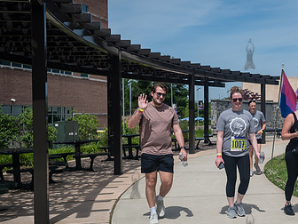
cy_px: 140
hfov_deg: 30.6
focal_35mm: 61
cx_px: 257
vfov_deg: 24.0
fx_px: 525
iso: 200
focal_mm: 35
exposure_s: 1/4000
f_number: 4
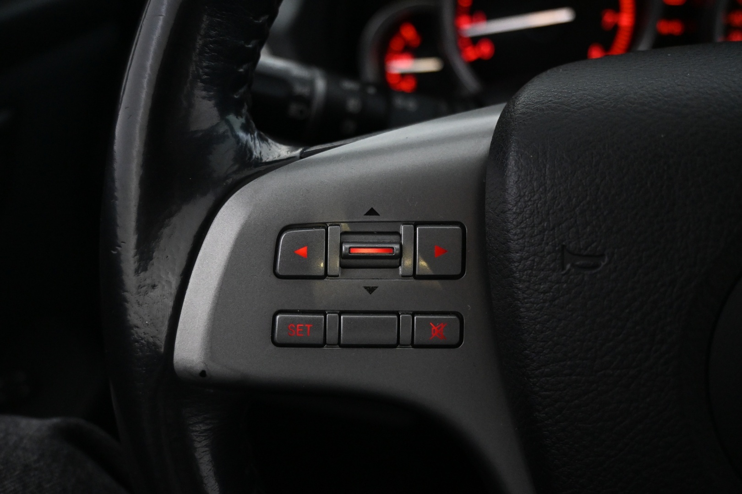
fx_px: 696
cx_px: 371
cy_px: 247
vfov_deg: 39.1
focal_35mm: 34
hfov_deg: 56.1
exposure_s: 1/40
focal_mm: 22.5
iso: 4000
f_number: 4
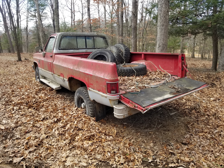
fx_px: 168
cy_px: 84
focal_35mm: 26
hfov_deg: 67.3
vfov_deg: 53.1
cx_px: 112
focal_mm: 4.25
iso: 50
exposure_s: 1/444
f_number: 1.7
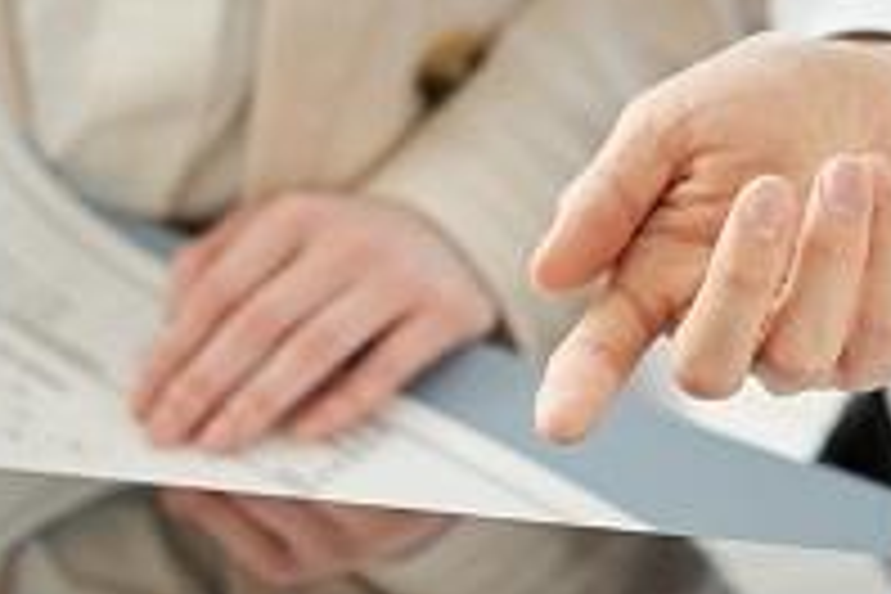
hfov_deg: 13.4
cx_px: 310
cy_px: 423
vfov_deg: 9.0
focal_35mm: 153
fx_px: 3786
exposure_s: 1/50
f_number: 2.2
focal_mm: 55
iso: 250
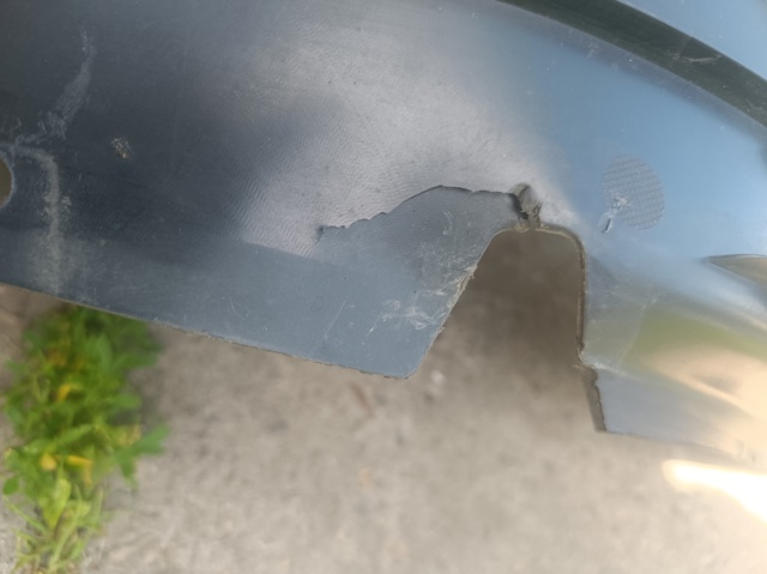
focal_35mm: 24
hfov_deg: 71.6
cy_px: 287
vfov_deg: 56.8
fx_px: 531
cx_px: 384
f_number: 1.65
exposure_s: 1/100
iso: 122
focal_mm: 6.14
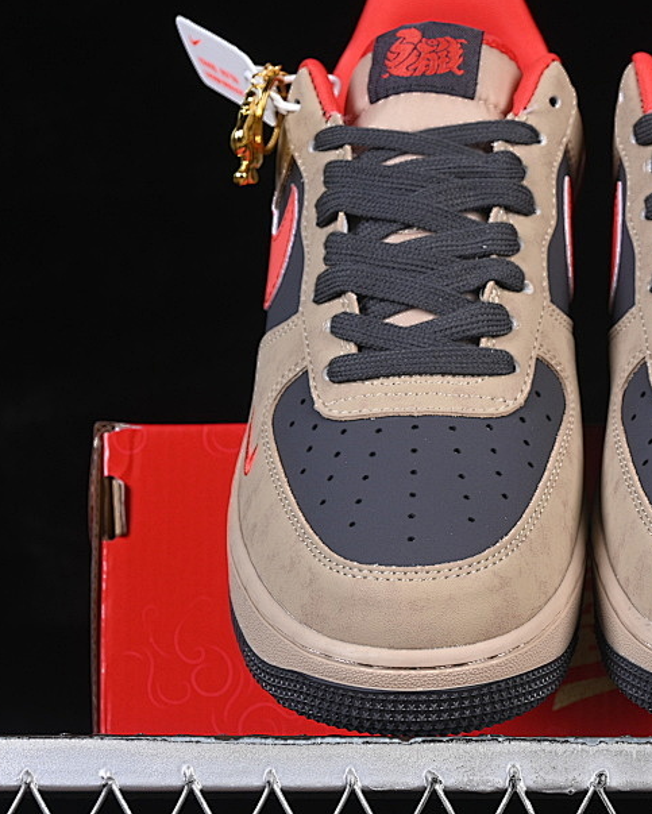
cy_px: 437
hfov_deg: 12.2
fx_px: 3037
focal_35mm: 126
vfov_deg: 15.3
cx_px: 601
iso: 160
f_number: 7.1
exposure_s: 1/80
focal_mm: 50
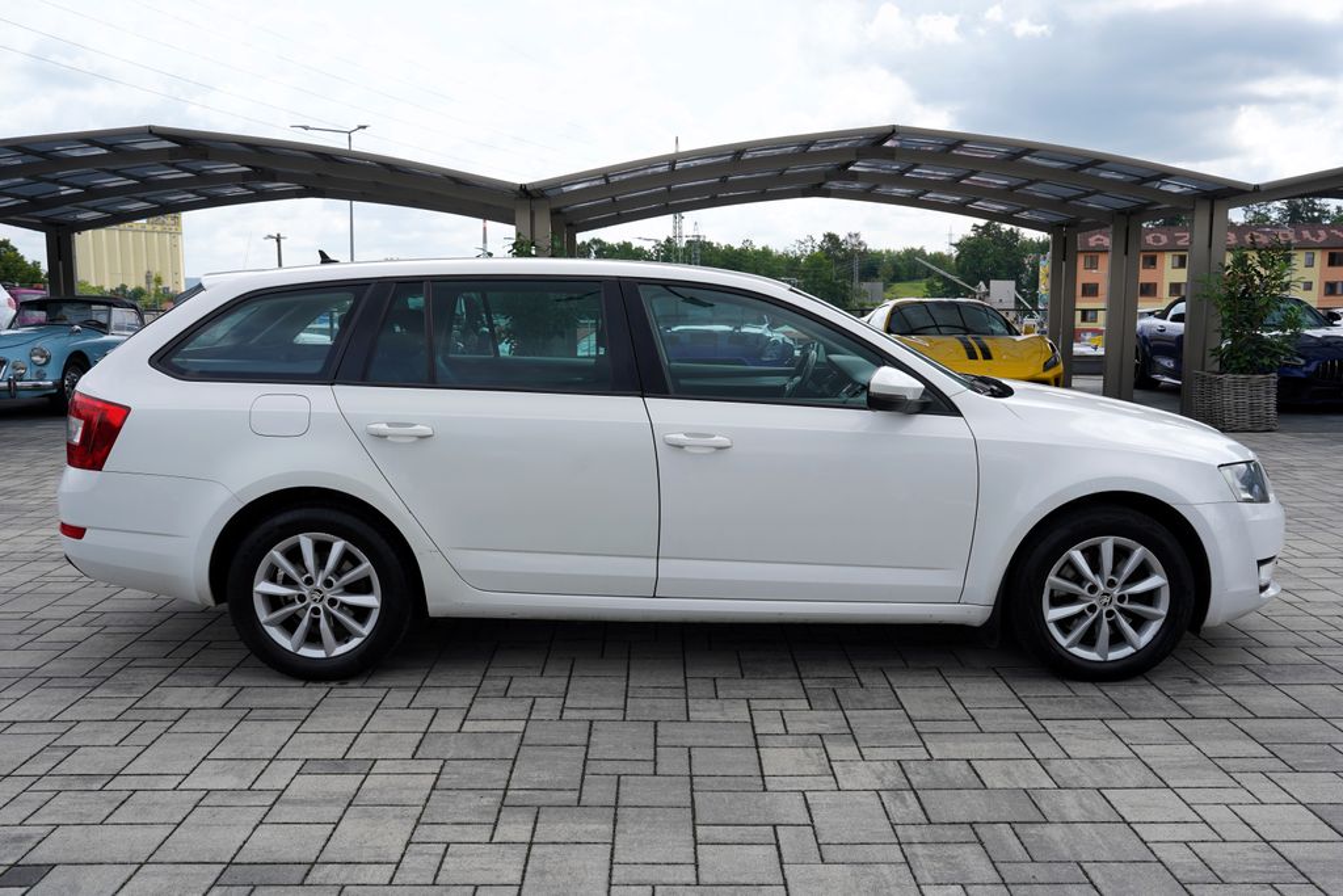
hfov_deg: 61.9
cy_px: 448
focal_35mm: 30
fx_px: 1119
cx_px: 672
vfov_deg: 43.6
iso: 100
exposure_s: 1/250
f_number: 8
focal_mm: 30
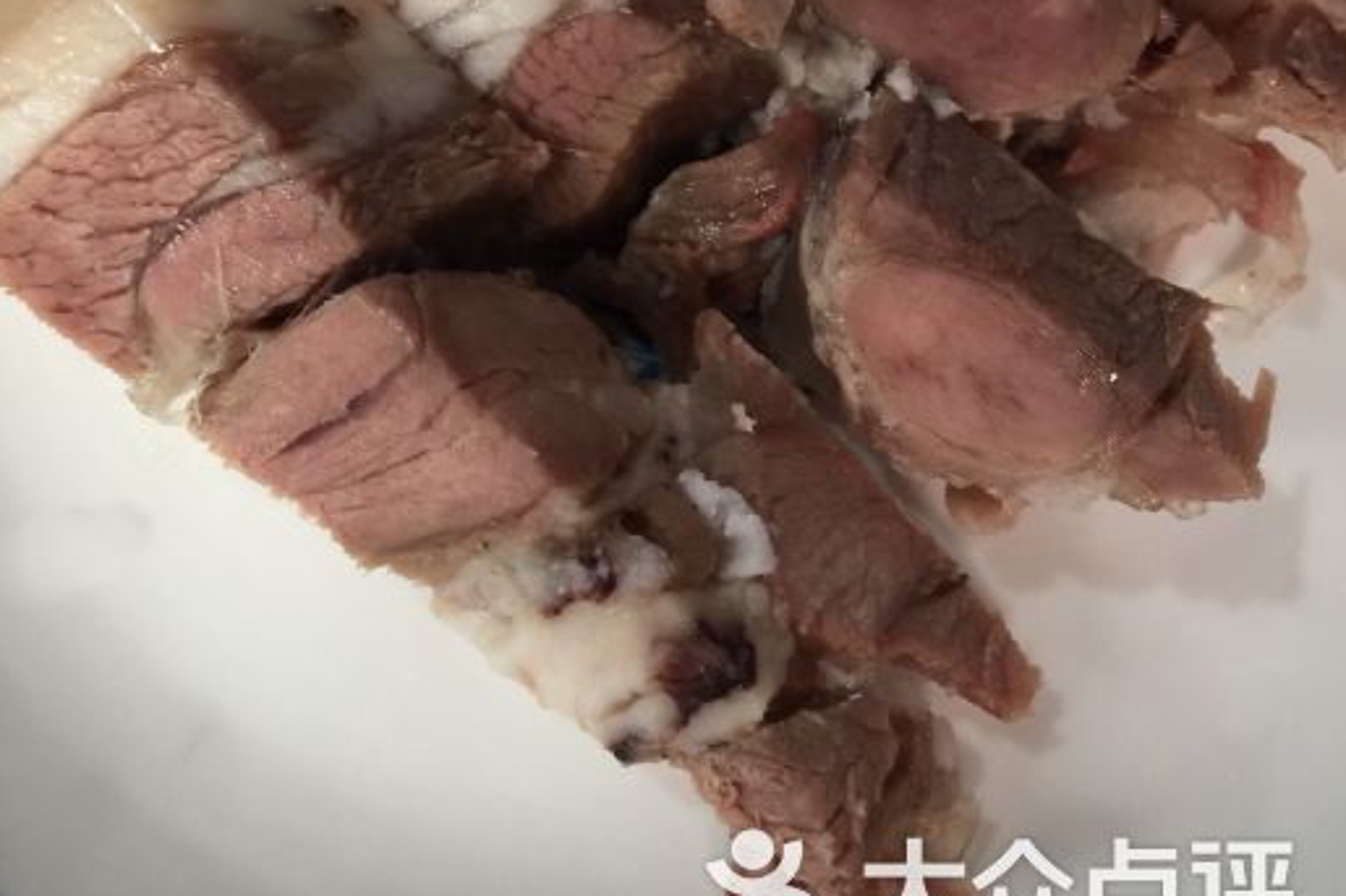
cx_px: 676
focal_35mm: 41
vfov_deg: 31.3
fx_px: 1532
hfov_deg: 47.4
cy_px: 112
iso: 50
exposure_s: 1/33
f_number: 2.2
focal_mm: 4.15
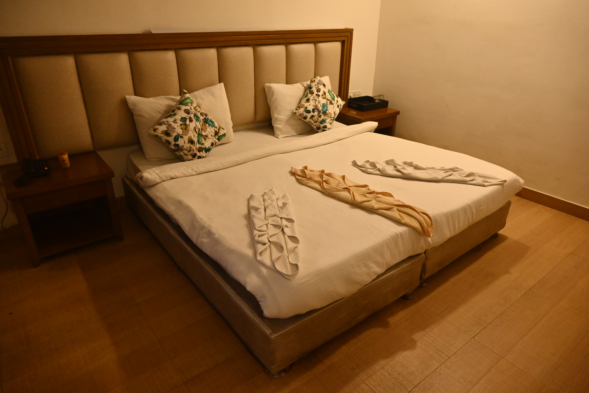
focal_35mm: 24
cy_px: 196
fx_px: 393
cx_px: 294
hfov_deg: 73.7
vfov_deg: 53.2
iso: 3200
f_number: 4
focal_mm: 24
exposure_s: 1/160
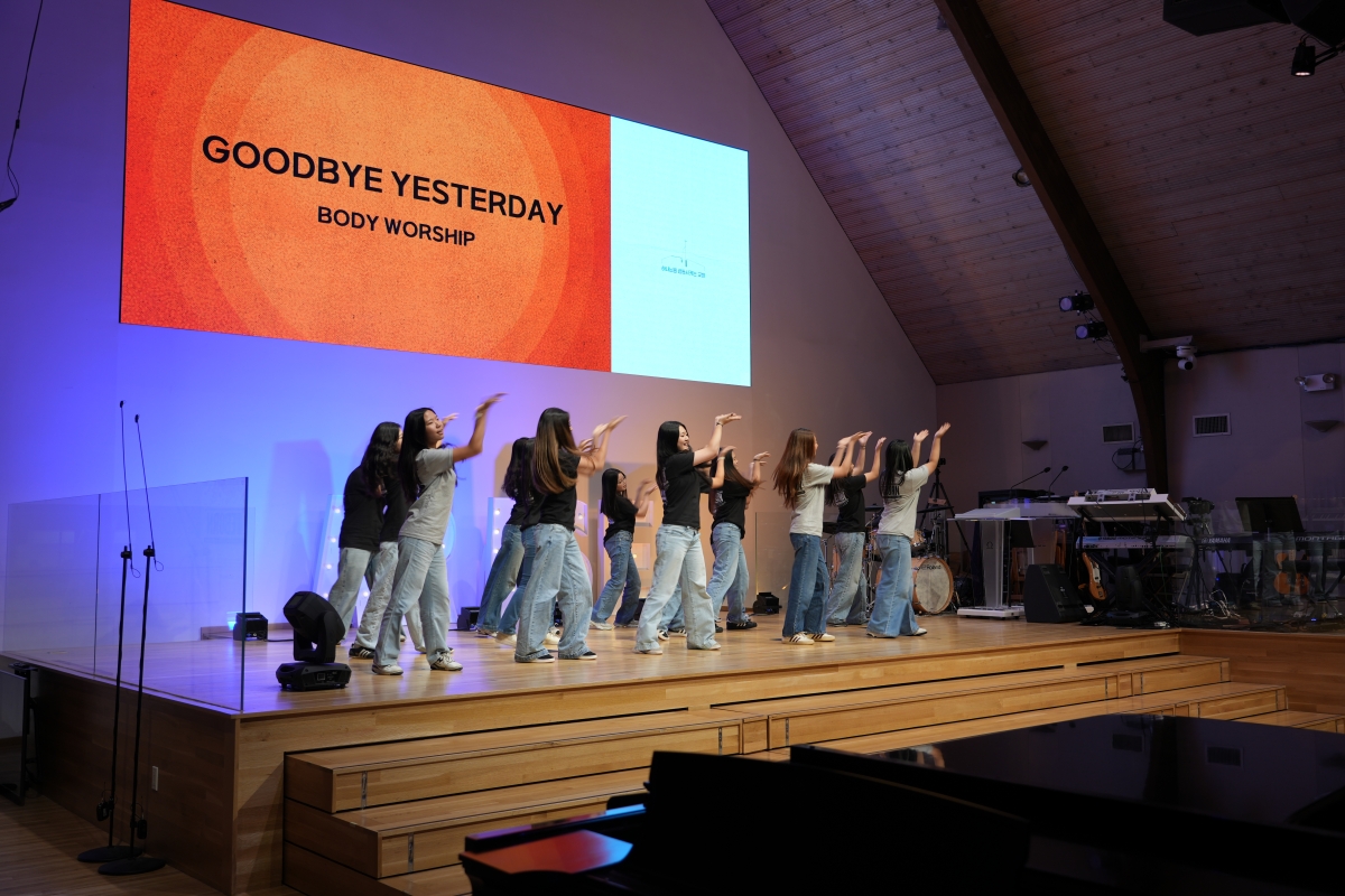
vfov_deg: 40.0
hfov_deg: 57.2
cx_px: 672
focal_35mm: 33
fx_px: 1233
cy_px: 448
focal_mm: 33
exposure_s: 1/40
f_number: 4
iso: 160
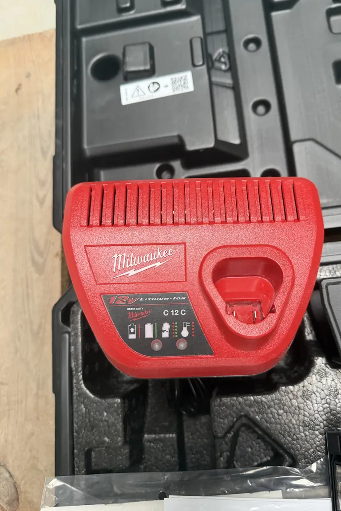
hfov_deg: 49.4
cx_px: 197
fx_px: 369
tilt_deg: -74.8
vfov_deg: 69.4
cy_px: 256
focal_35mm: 26
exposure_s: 1/60
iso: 250
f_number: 1.78
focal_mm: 6.76
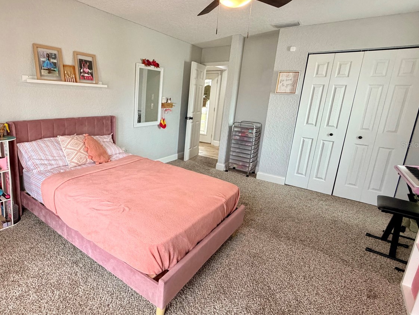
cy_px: 144
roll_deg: -2.0
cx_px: 137
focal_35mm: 20
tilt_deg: -11.8
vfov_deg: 65.9
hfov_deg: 78.9
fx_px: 242
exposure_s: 1/121
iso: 320
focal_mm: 2.22
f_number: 2.2
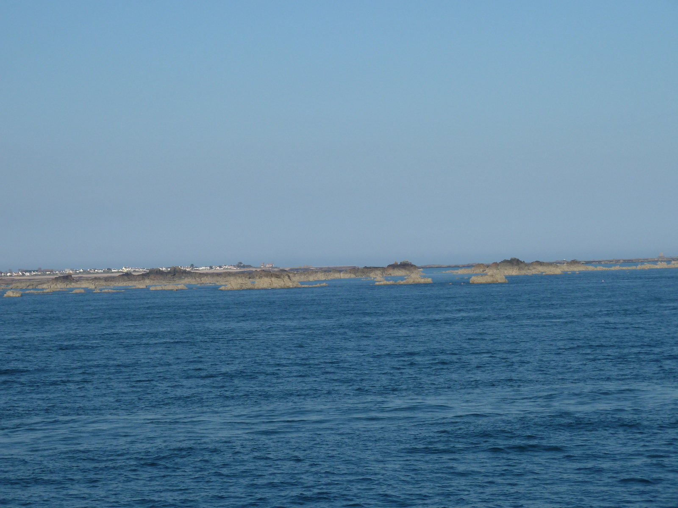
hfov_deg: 17.7
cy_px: 254
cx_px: 339
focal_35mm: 111
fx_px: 2174
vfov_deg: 13.3
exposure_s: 1/500
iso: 80
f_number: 5.6
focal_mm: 18.2
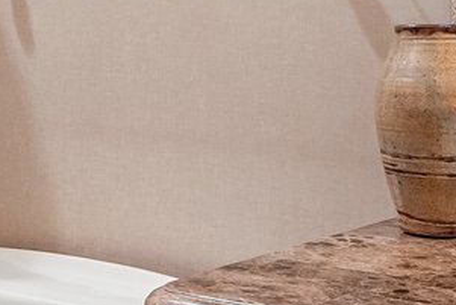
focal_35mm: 102
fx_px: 1293
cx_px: -3
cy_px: -1
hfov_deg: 19.4
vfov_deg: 13.3
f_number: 8
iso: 400
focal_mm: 10
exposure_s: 1/3.33
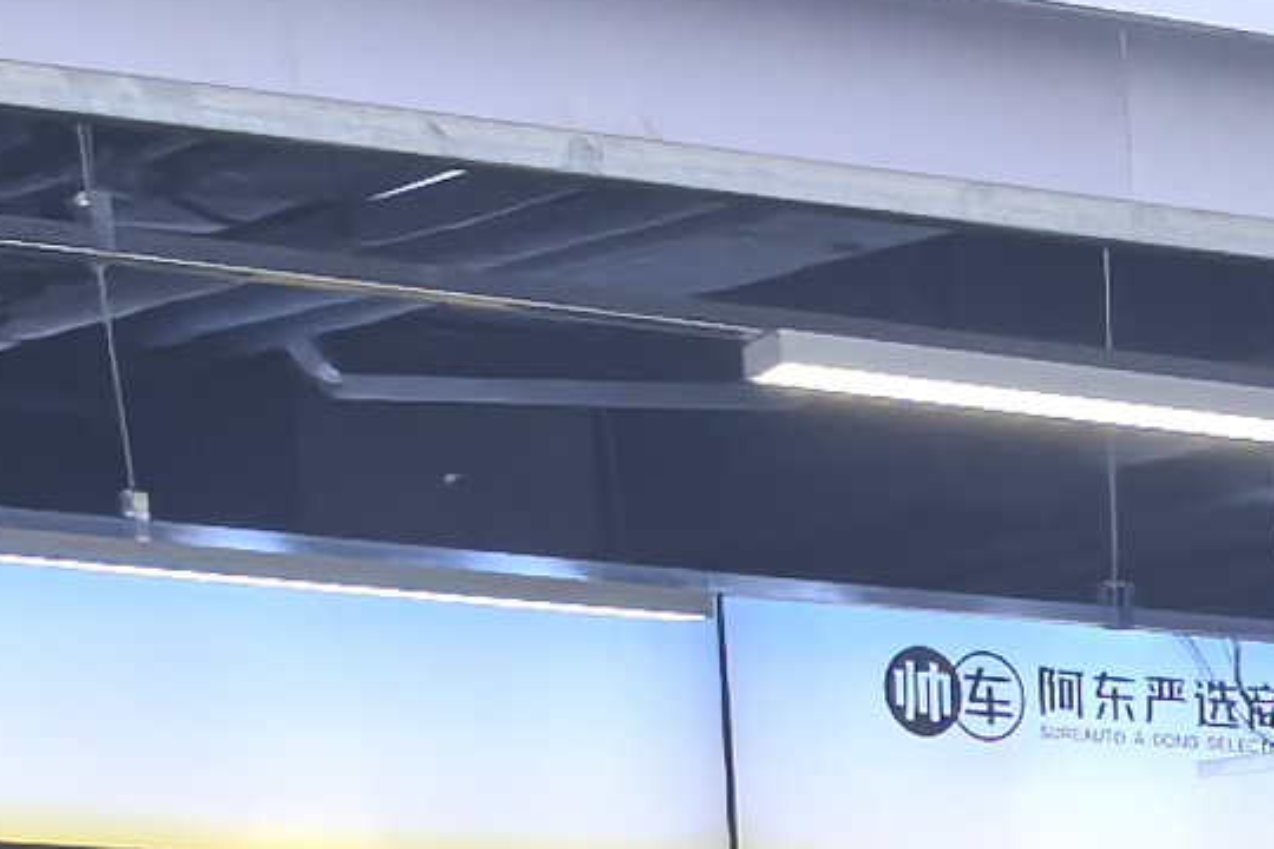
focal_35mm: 208
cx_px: 2928
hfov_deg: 9.0
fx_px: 7360
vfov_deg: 6.0
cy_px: 2804
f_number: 2
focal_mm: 6.35
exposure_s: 1/195
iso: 50
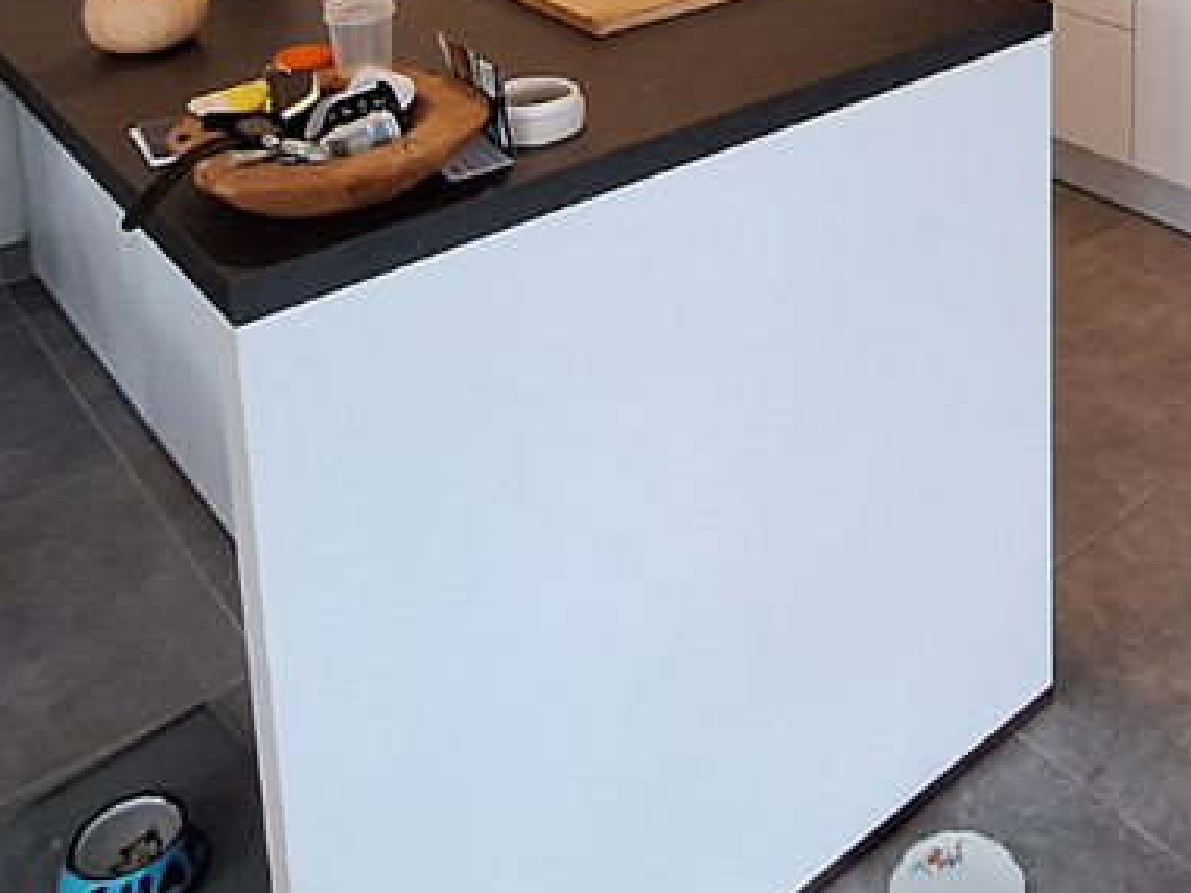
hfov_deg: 43.1
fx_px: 1411
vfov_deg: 29.1
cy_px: -241
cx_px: 994
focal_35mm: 41
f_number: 2.2
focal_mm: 1.74
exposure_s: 1/50
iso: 200
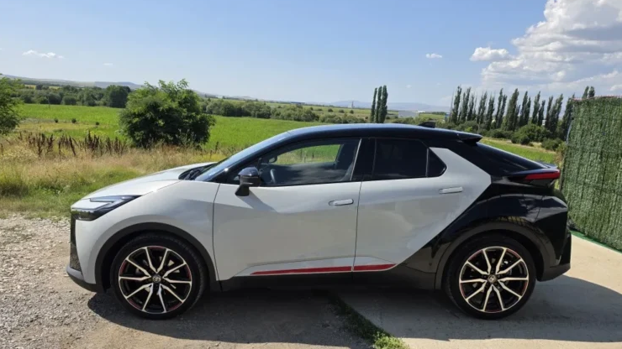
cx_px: 318
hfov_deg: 71.9
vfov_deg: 44.1
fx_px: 429
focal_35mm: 26
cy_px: 209
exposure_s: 1/6571
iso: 64
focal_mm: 6.5
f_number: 1.4
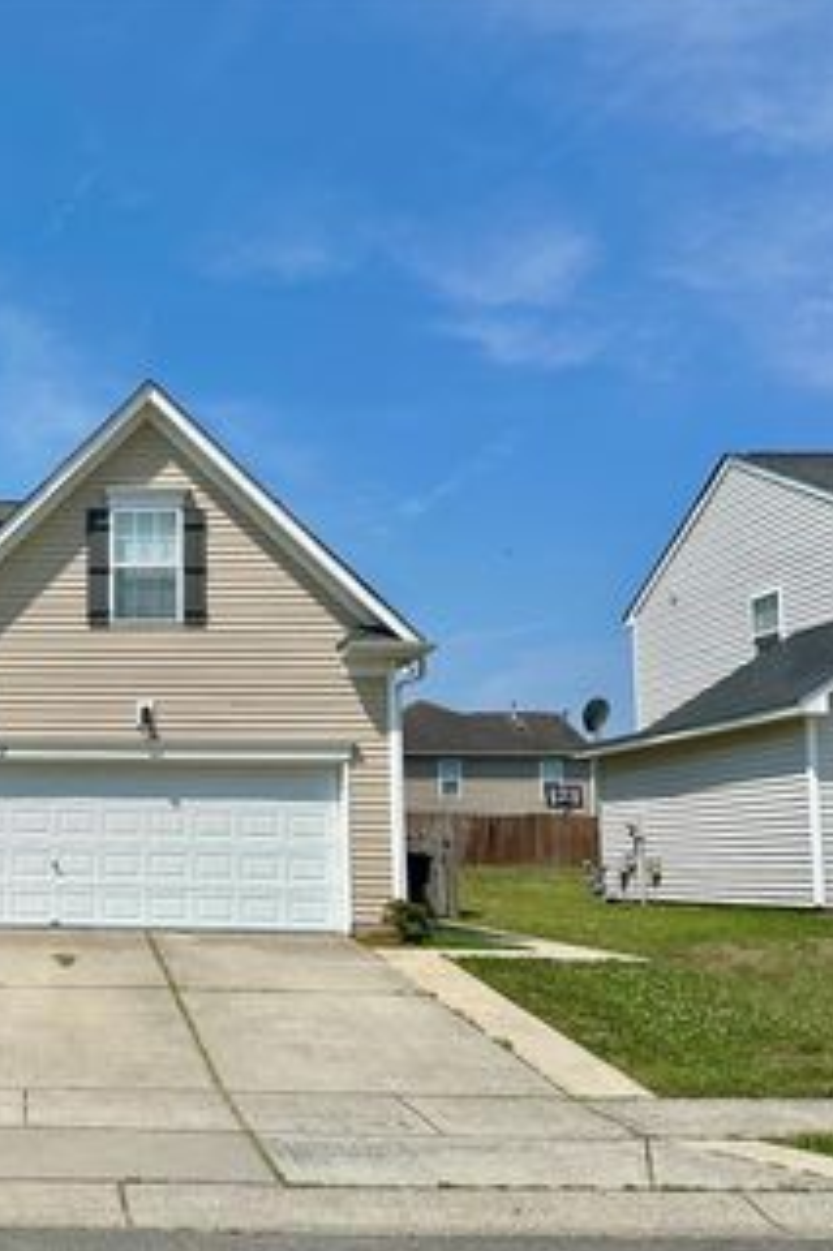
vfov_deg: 49.4
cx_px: -43
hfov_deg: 31.1
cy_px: 713
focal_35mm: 39
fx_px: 1355
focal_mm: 6.86
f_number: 1.78
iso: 80
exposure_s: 1/7042
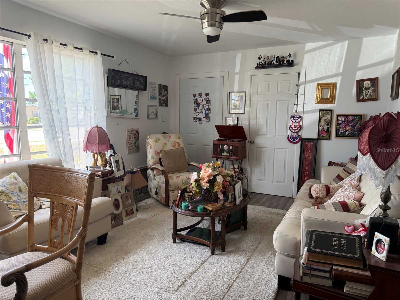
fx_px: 277
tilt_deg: -7.9
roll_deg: -0.4
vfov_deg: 56.8
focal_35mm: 24
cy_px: 150
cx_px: 200
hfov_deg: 71.6
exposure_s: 1/179
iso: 80
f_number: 1.78
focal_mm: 6.76
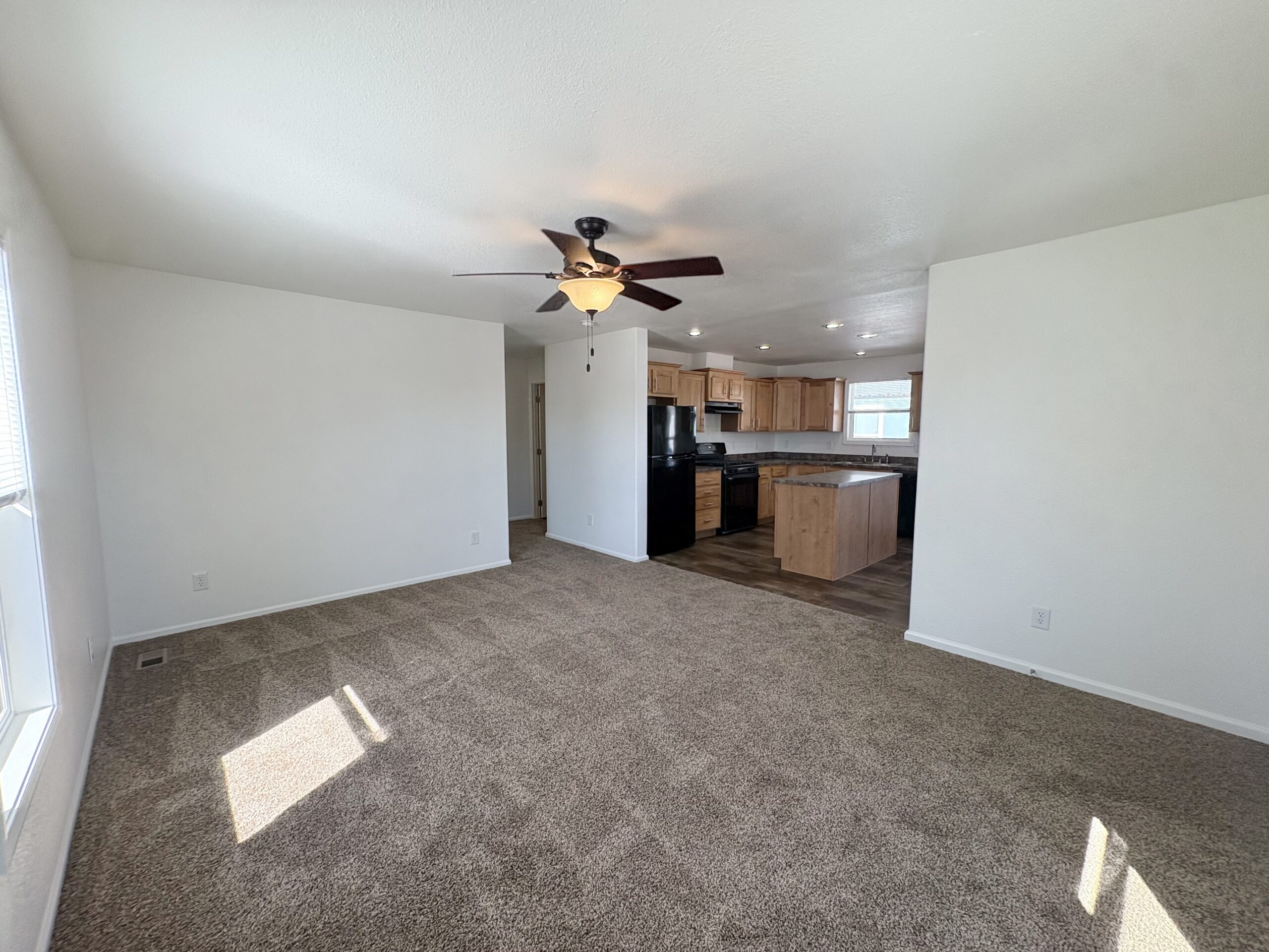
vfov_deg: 85.7
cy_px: 476
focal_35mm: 14
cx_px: 634
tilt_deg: -5.4
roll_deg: +1.1
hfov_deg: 102.1
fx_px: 513
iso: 125
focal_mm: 2.22
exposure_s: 1/120
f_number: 2.2
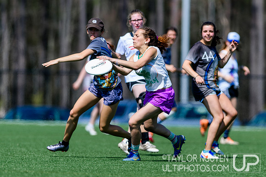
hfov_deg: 4.4
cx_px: 171
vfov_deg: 2.9
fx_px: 3481
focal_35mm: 471
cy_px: 107
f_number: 3.2
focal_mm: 300
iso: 100
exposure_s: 1/2000
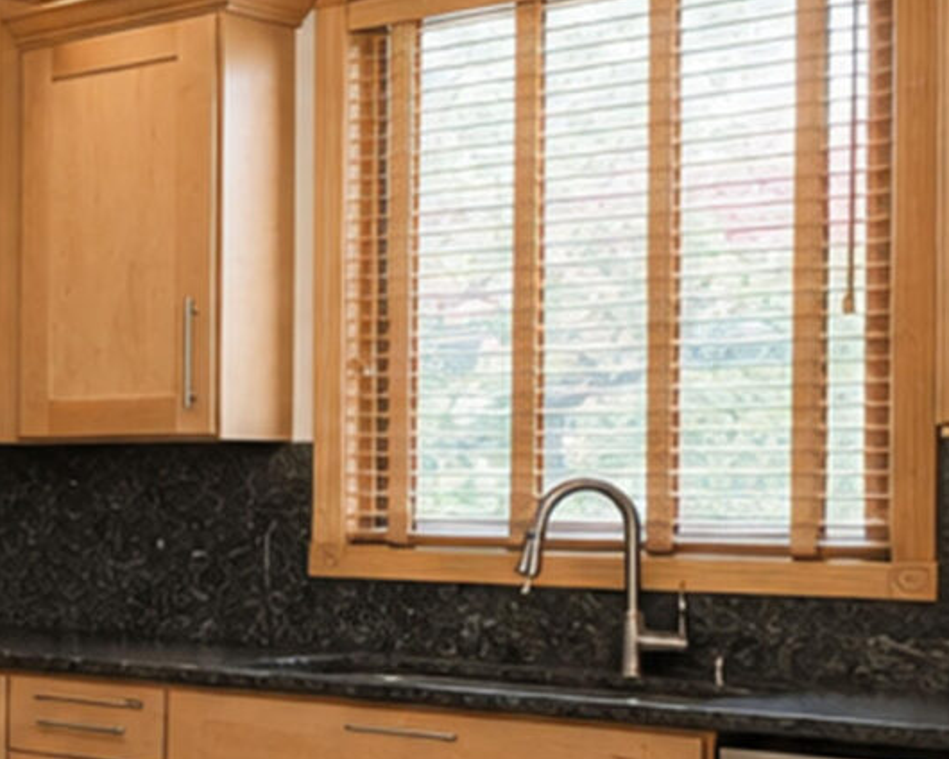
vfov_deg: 22.4
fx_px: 1910
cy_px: 504
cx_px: -1064
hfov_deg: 17.4
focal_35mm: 68
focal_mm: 10
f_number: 9
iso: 2000
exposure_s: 1/80
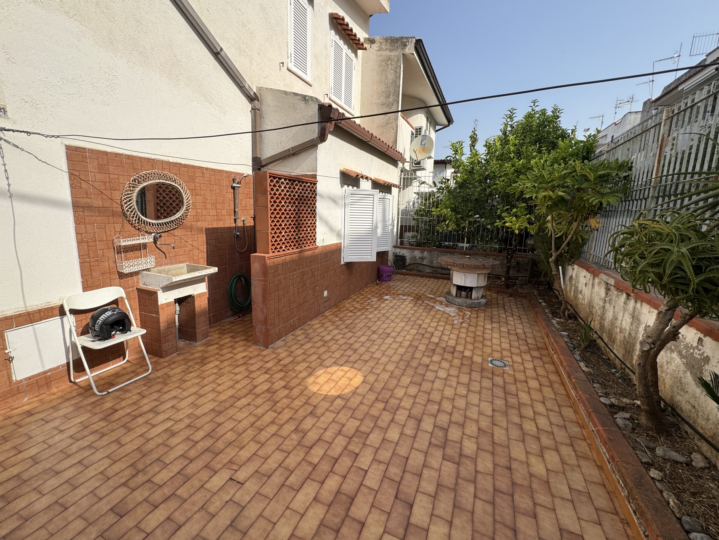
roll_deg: -0.8
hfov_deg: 98.2
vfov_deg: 81.7
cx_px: 353
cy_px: 262
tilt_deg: -10.3
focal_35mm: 15
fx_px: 312
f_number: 2.2
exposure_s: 1/1346
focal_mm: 2.22
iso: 50
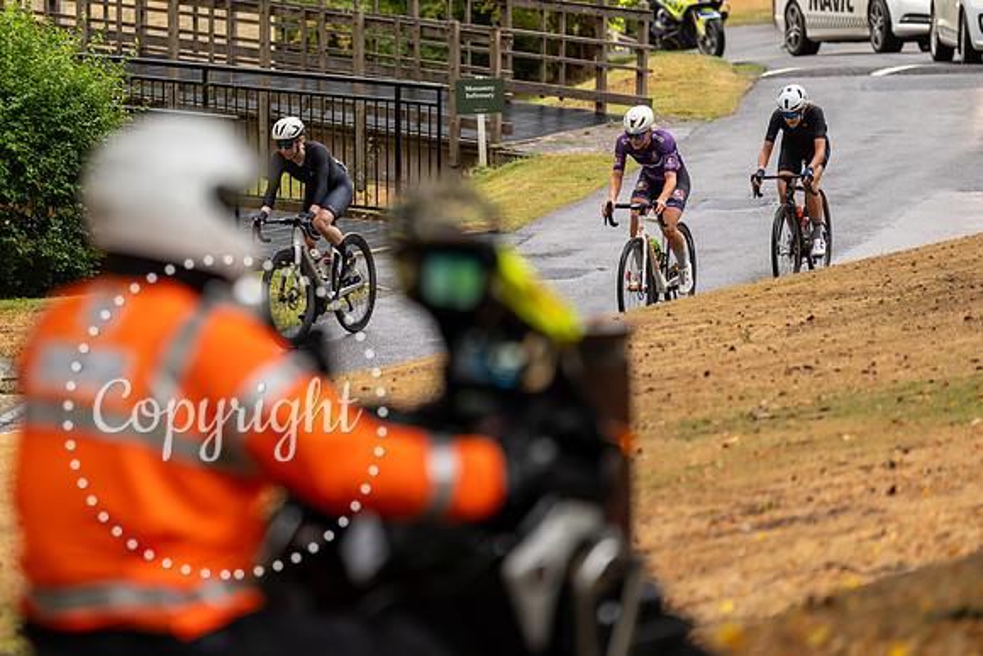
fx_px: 8441
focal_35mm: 309
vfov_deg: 4.4
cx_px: 304
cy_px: 289
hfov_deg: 6.7
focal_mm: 191
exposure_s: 1/1000
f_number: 2.8
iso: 400
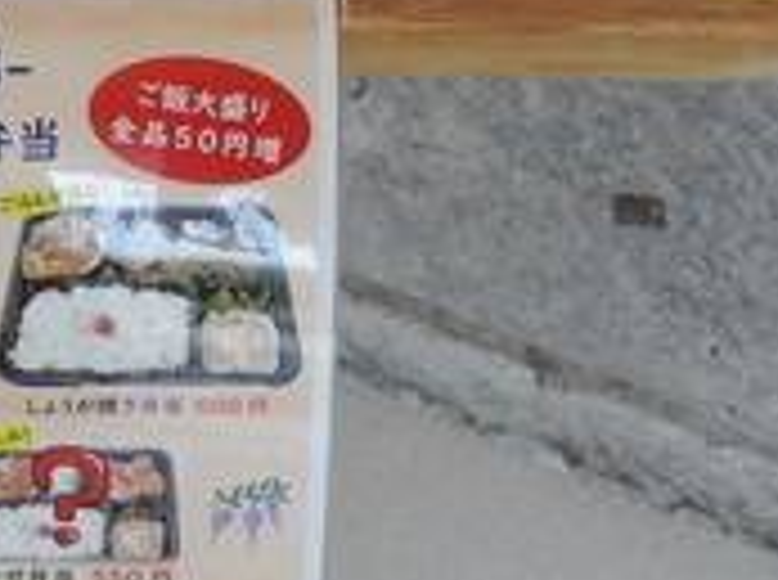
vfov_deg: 10.5
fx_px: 3118
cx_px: 130
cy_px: -13
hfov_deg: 14.1
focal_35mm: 139
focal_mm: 5.3
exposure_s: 1/100
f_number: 3.1
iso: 80
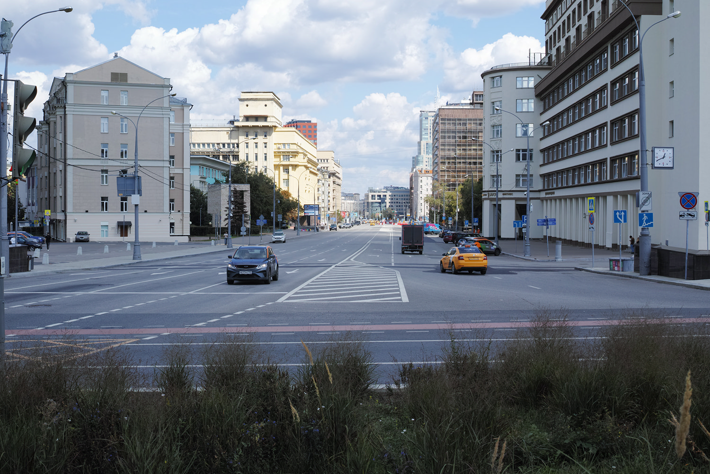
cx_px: 355
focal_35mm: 45
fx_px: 887
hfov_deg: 43.6
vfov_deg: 29.9
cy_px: 237
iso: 100
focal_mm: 30
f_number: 8
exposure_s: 1/200
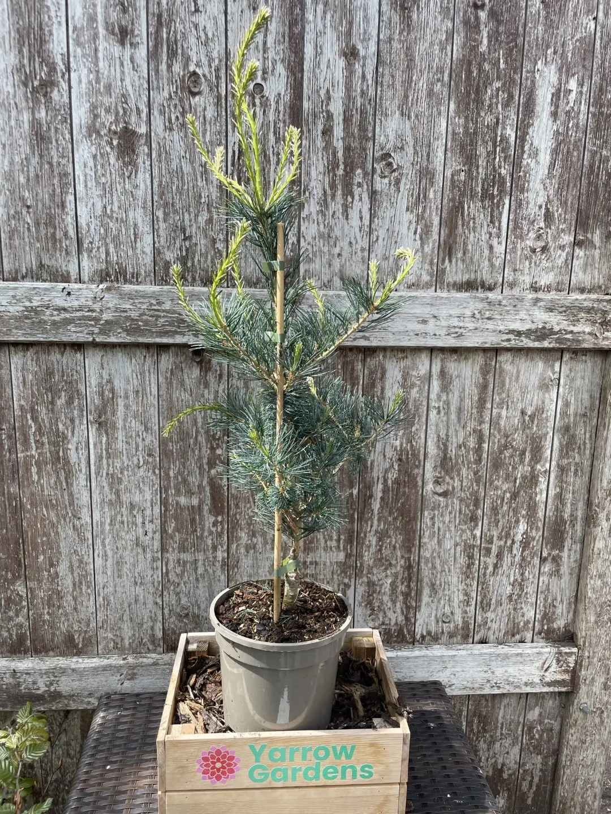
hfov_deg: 53.1
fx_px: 612
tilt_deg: -12.1
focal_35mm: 26
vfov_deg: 67.3
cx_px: 306
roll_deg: -2.4
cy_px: 407
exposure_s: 1/895
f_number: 1.6
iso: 32
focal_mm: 4.2
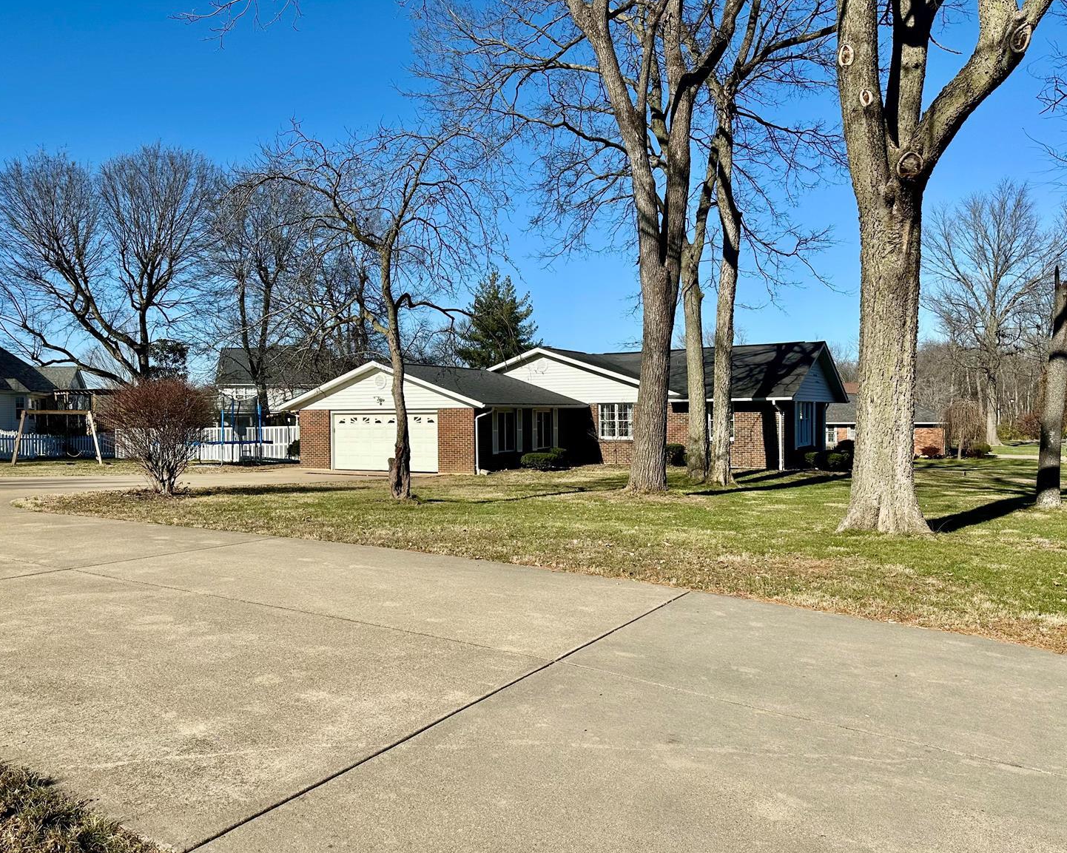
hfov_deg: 66.0
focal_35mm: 26
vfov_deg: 54.9
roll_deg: +0.0
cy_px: 428
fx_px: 821
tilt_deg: -1.3
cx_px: 504
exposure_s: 1/4545
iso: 80
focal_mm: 6.86
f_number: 1.78
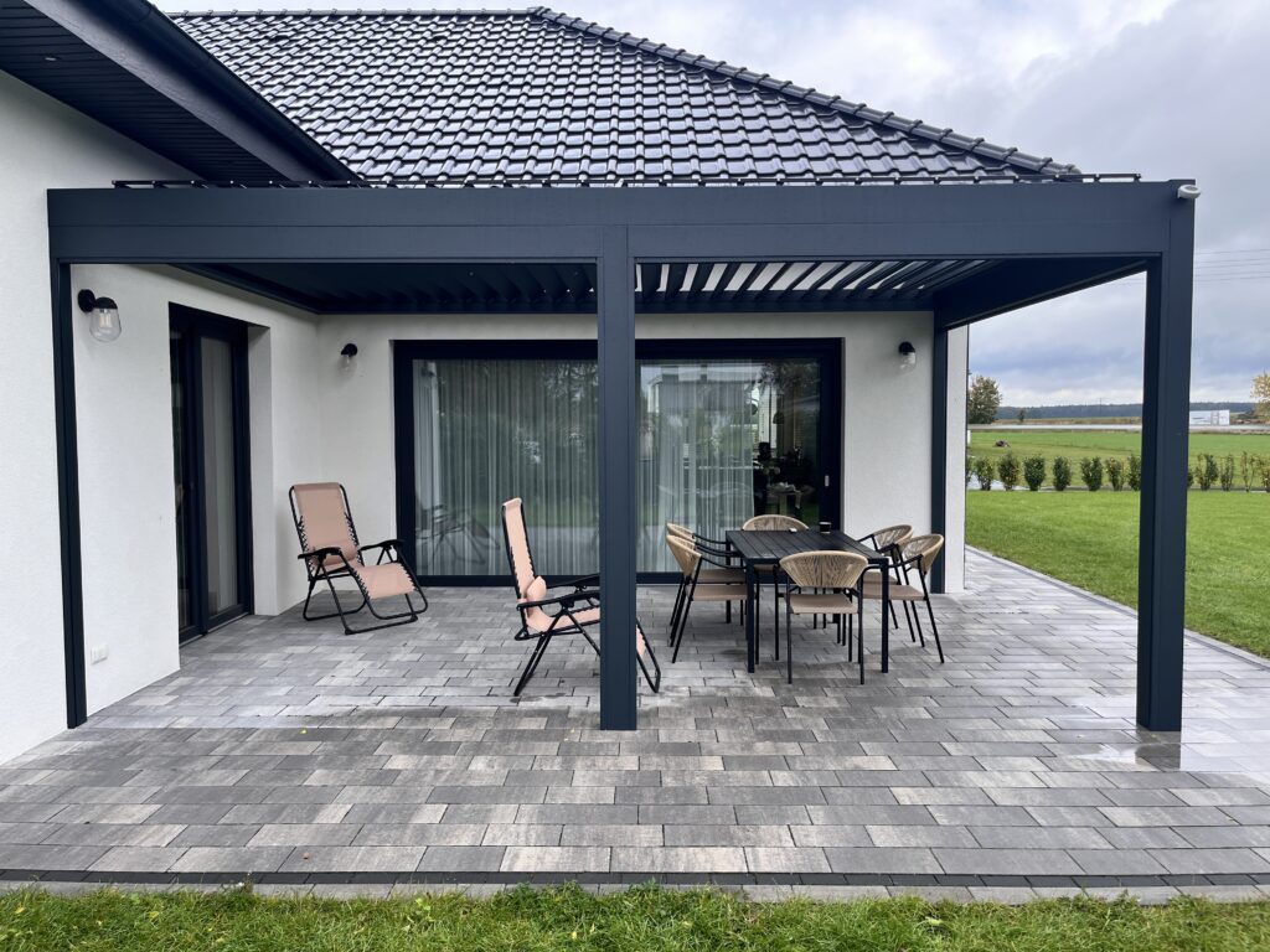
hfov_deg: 67.3
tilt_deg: -3.6
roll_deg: -0.2
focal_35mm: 26
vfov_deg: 53.1
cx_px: 635
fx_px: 954
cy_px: 476
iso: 50
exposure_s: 1/845
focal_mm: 5.1
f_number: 1.6
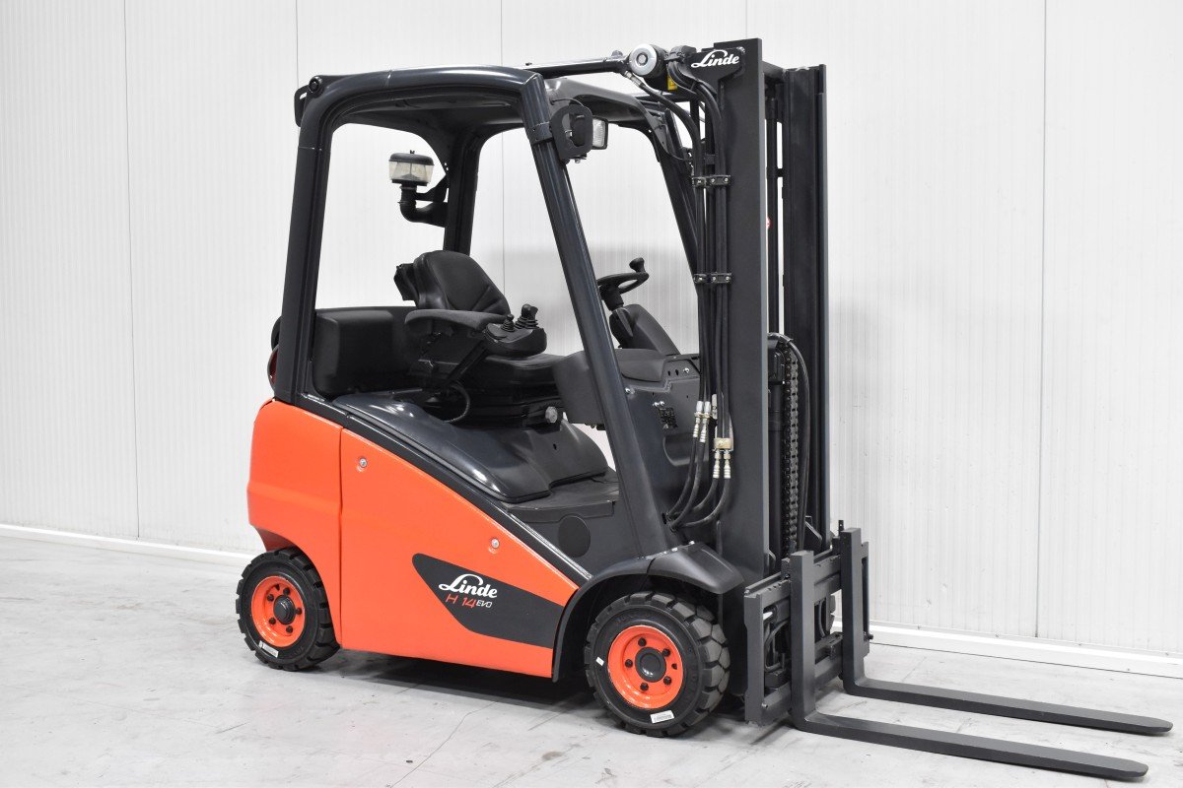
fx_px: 1380
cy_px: 394
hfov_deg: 46.4
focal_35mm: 42
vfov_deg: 31.9
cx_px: 592
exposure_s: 1/30
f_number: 6.3
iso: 1600
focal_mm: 28
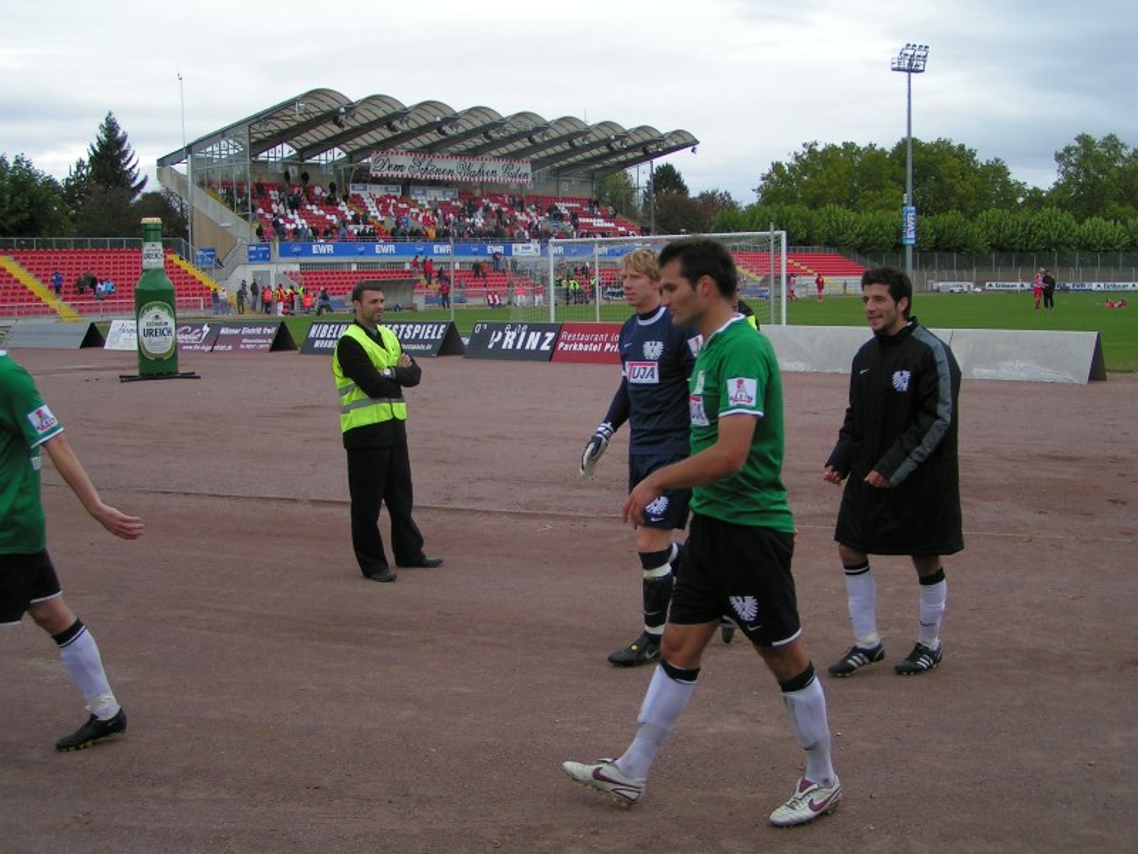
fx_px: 1348
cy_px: 427
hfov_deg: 45.8
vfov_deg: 35.1
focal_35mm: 41
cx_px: 569
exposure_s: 1/250
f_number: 2.8
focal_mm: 6.3
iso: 50
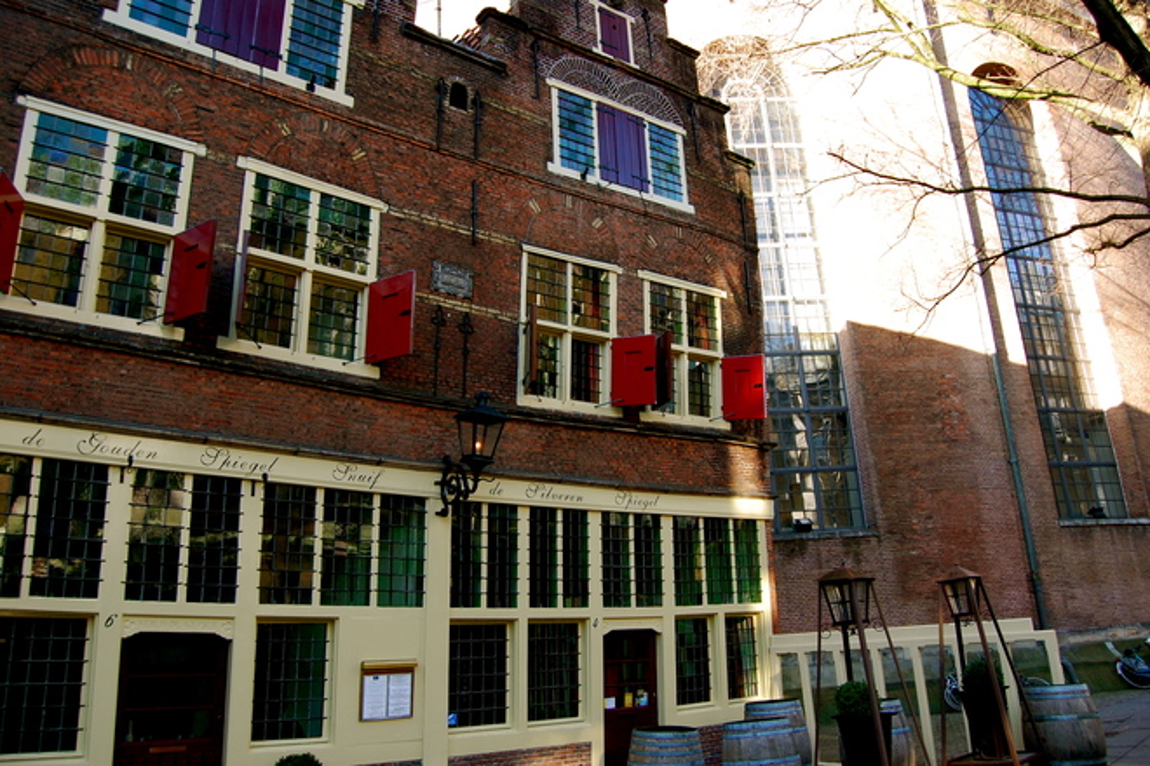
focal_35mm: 27
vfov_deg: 47.9
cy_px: 383
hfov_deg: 67.4
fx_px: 862
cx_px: 575
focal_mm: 18
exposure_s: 1/125
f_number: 5.6
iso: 400
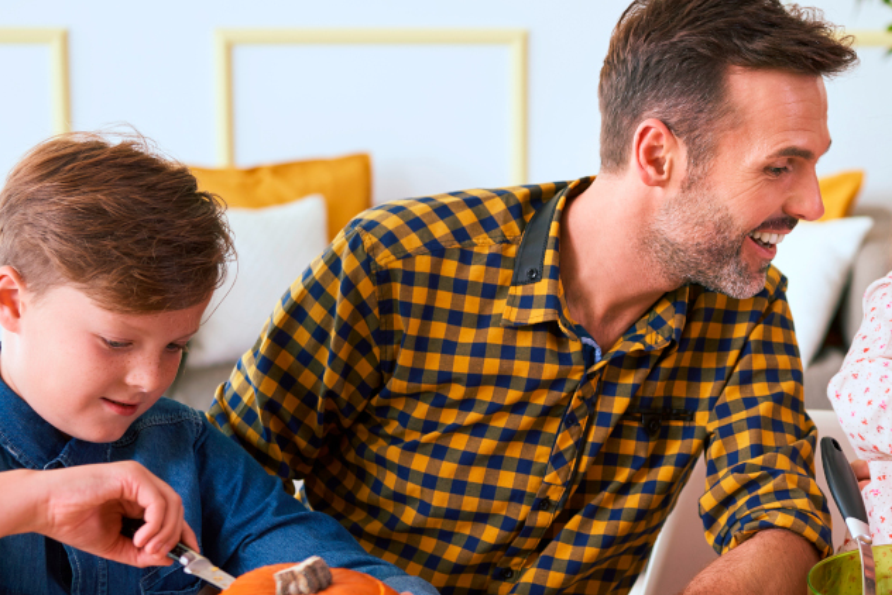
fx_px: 2355
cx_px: 737
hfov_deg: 21.1
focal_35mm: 95
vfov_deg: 14.4
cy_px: 369
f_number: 3.2
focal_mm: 50
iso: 100
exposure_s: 1/125
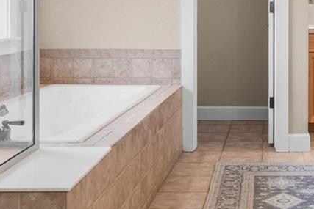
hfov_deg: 31.9
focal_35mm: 60
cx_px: 279
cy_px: 11
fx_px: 523
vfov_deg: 22.0
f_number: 8
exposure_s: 1/1.67
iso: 200
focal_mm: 16
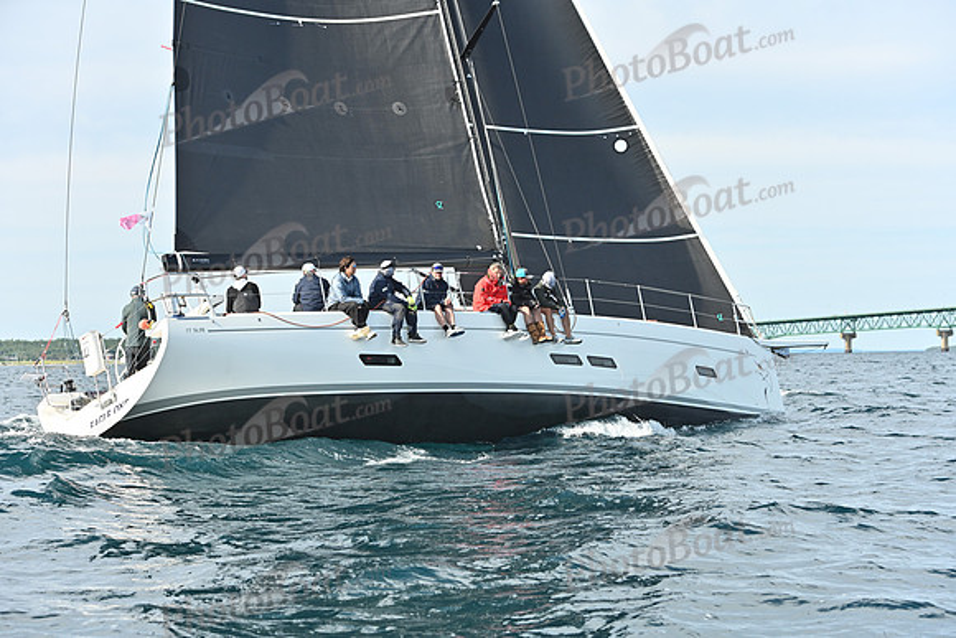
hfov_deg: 28.8
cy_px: 319
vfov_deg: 19.5
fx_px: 1859
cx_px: 478
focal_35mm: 70
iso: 320
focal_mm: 70
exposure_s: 1/1000
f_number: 5.6
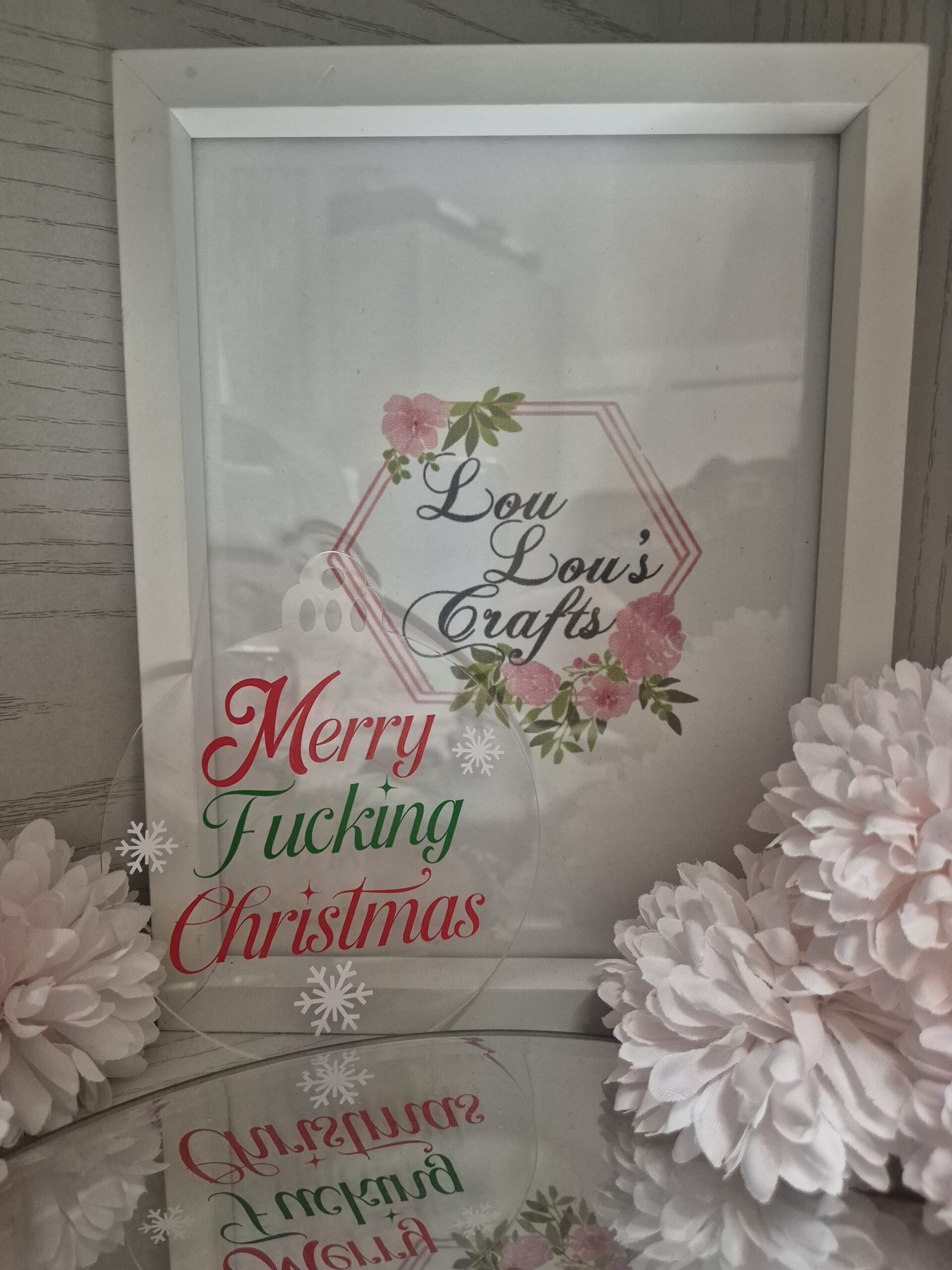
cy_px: 635
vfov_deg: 73.9
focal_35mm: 23
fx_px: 843
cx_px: 476
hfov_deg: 58.9
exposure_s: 1/100
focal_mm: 5.4
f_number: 1.8
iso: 1250
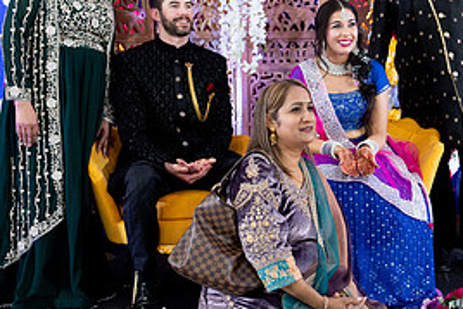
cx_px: 327
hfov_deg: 30.6
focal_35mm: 65
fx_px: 836
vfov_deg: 20.9
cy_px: 134
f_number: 2.8
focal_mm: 30
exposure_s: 1/100
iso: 1250
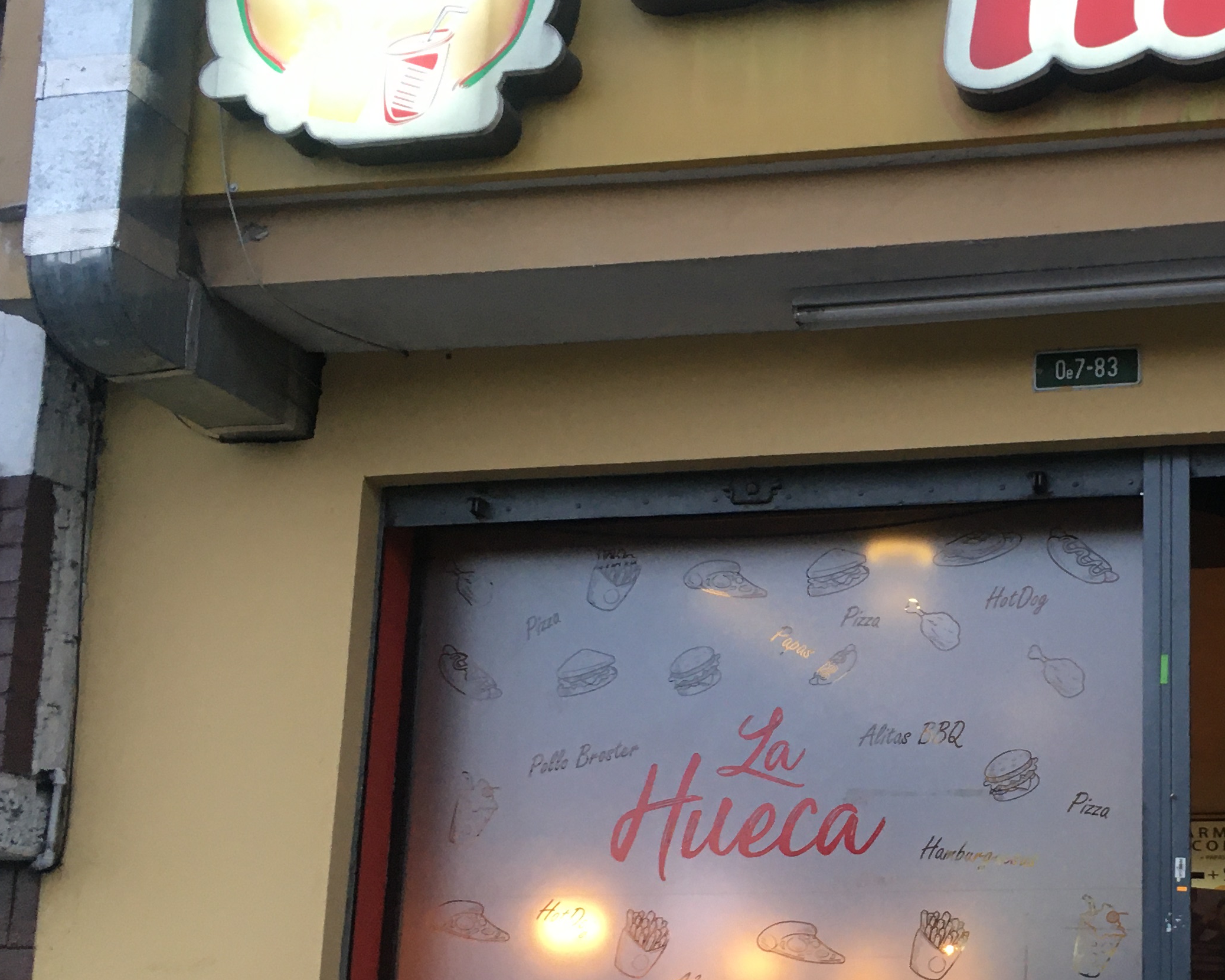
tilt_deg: +11.7
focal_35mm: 55
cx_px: 1050
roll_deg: -1.1
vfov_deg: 27.4
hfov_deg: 32.8
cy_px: 666
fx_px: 1994
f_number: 2.2
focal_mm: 4.15
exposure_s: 1/30
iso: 40
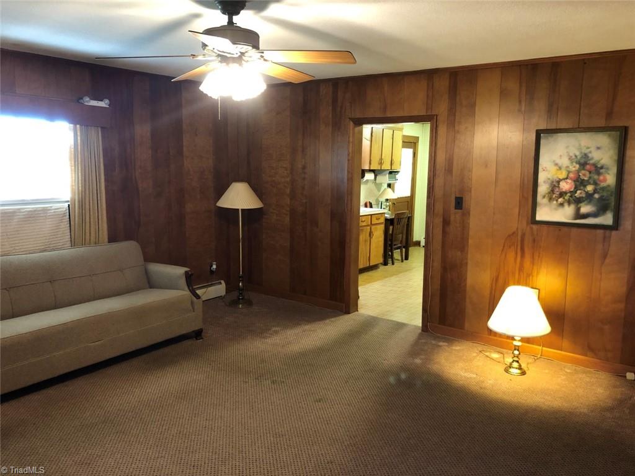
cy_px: 238
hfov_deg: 63.4
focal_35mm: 28
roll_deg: -0.8
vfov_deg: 49.7
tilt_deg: -7.3
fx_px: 514
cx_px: 318
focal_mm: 4
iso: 100
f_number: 1.8
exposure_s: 1/12
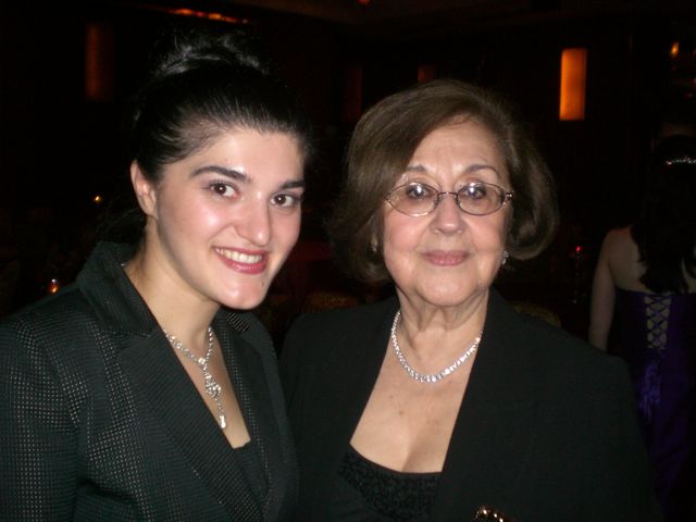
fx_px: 764
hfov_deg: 49.0
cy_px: 261
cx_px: 348
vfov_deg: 37.7
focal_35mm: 38
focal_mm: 6.3
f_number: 3.1
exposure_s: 1/60
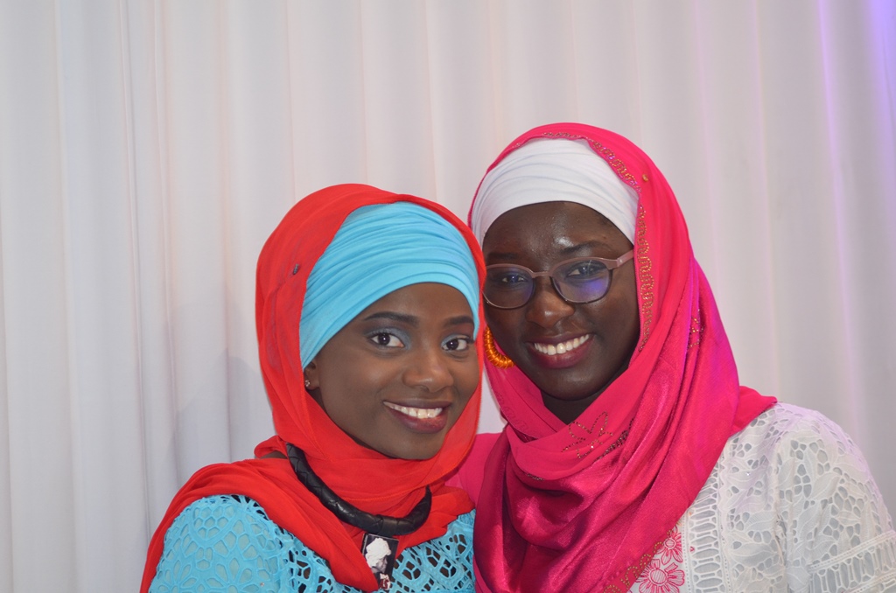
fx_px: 2608
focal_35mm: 105
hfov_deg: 19.5
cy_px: 296
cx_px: 448
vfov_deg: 13.0
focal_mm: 70
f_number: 4
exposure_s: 1/60
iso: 800
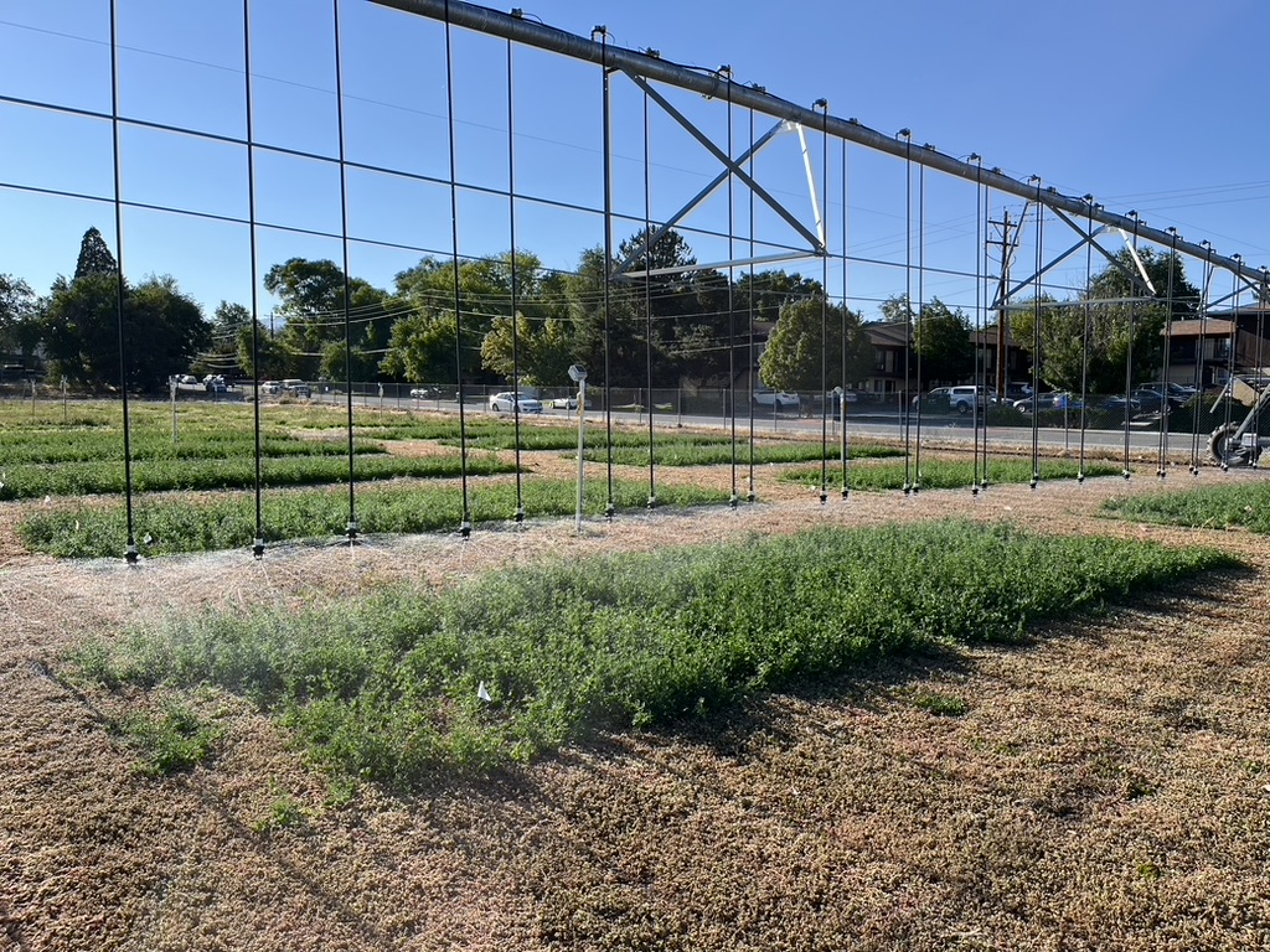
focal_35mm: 26
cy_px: 476
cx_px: 635
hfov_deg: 67.3
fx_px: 954
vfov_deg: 53.1
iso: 50
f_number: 1.6
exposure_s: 1/2632
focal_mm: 5.1
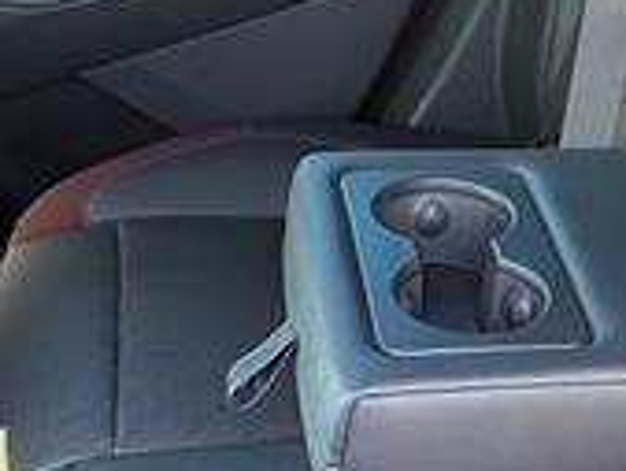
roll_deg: +3.6
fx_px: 1647
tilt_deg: -22.6
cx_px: 593
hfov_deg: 21.0
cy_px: 15
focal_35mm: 91
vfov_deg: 16.0
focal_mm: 6.76
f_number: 1.78
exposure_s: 1/71
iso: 200
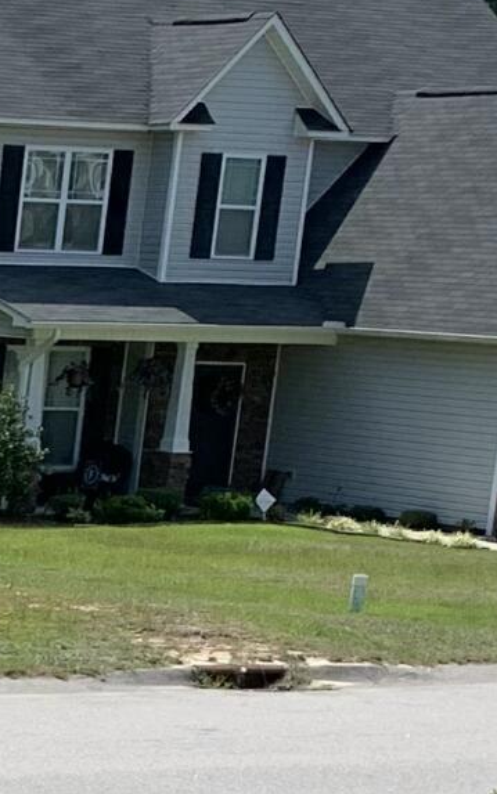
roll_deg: -1.4
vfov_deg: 13.9
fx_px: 3119
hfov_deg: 7.8
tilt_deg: -15.3
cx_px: -1047
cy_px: 1047
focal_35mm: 144
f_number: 1.8
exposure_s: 1/2075
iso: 25
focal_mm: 4.25
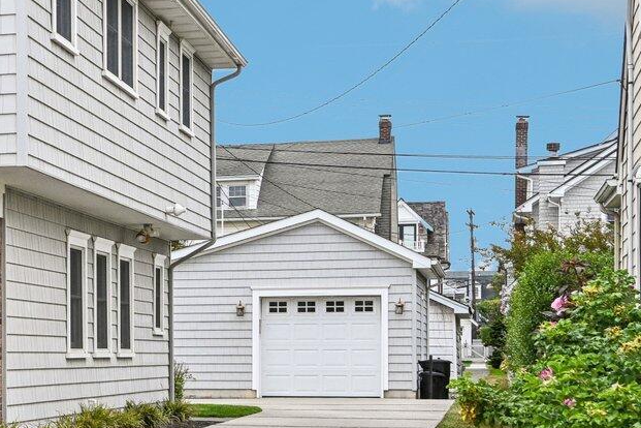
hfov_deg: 18.7
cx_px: -251
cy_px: 2
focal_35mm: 99
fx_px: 1763
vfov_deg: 13.6
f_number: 8
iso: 400
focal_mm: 30
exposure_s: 1/400
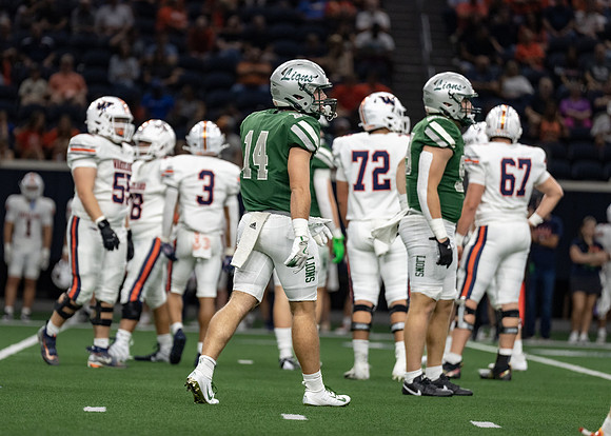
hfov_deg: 8.2
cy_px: 212
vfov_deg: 5.9
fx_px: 4260
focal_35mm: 246
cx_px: 263
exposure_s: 1/1250
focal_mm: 200
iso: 3200
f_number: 2.8
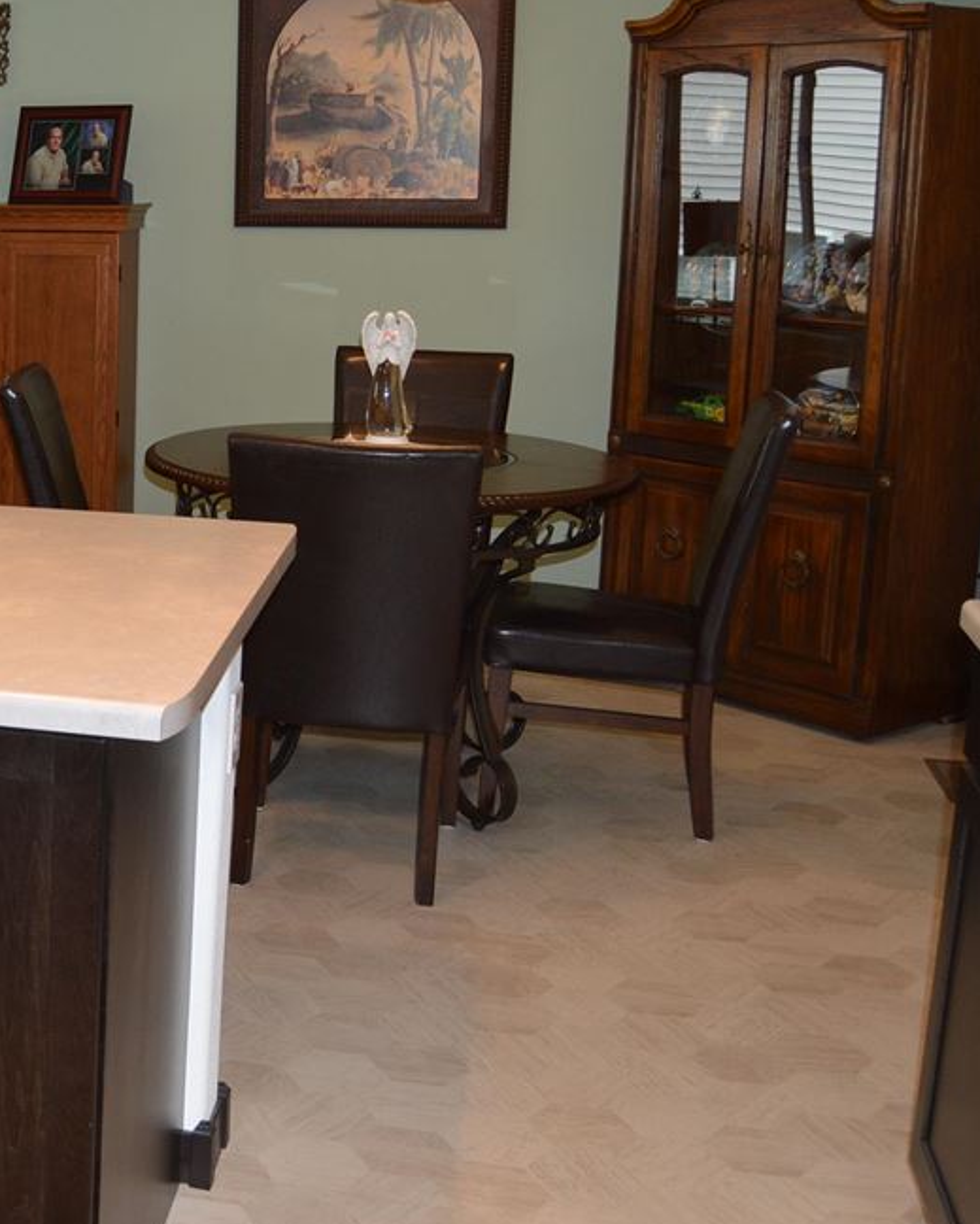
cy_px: 500
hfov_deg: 27.7
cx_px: -93
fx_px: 1811
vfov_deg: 37.2
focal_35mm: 50
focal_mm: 18
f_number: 4
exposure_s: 1/100
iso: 400
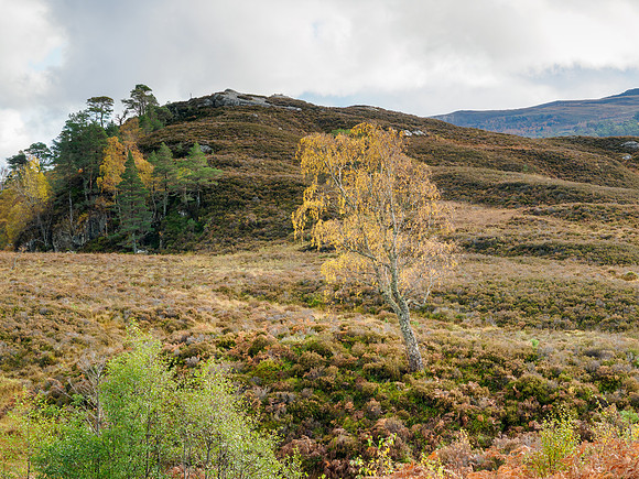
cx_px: 320
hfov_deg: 24.4
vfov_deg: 18.4
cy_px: 240
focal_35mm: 80
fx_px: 1477
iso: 200
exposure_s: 1/25
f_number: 7.1
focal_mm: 40
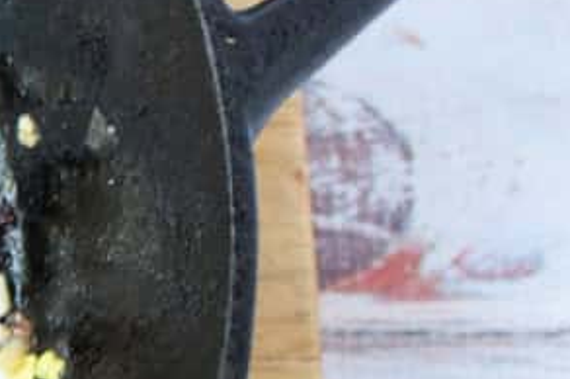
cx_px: -595
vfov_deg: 6.3
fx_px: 3417
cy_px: 410
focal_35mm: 216
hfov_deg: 8.9
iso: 800
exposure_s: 1/50
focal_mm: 35
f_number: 3.5
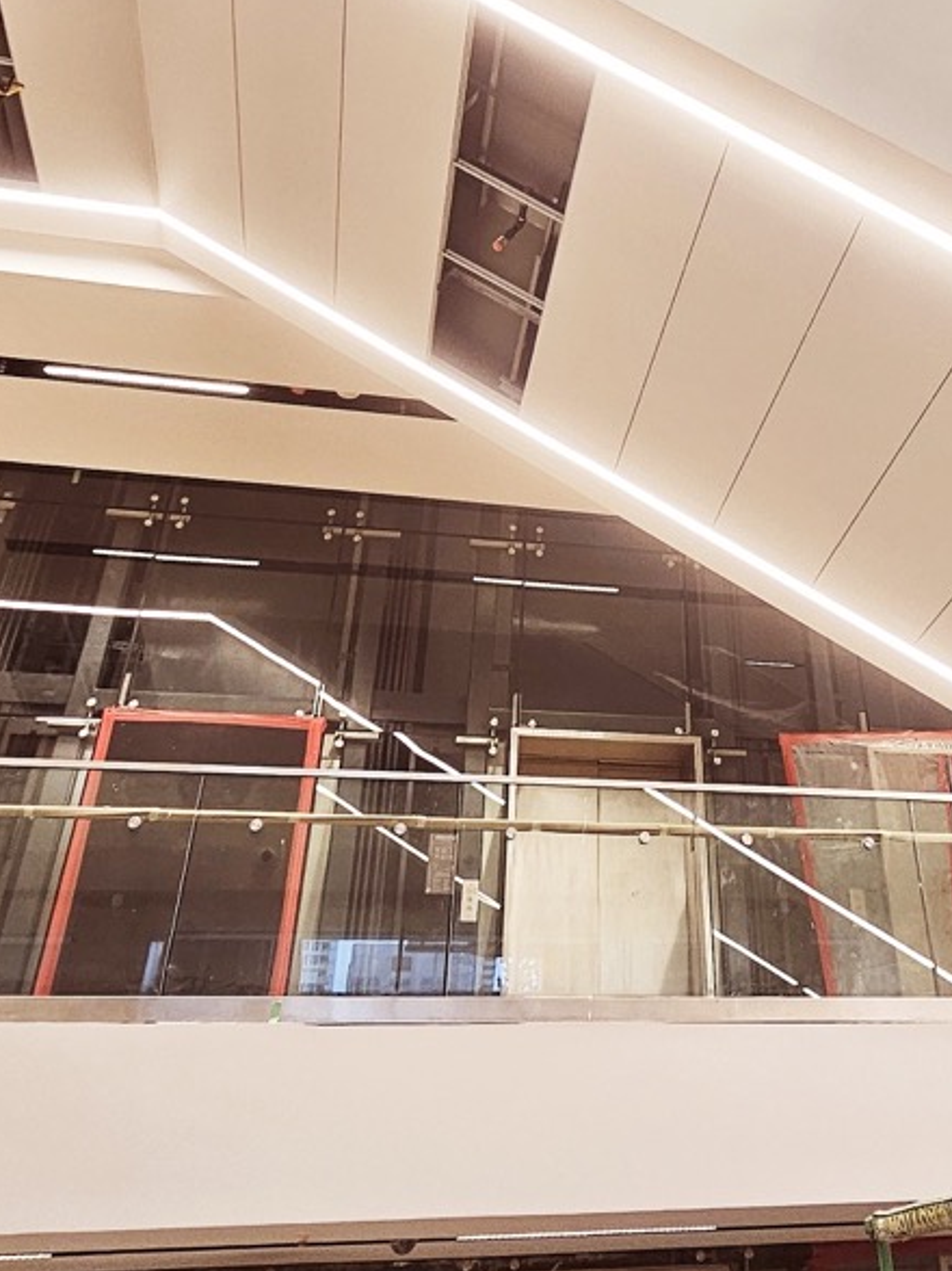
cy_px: 346
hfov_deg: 44.0
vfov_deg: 56.0
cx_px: 708
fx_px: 1137
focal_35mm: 31
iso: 80
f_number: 2.2
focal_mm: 2.2
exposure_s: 1/50
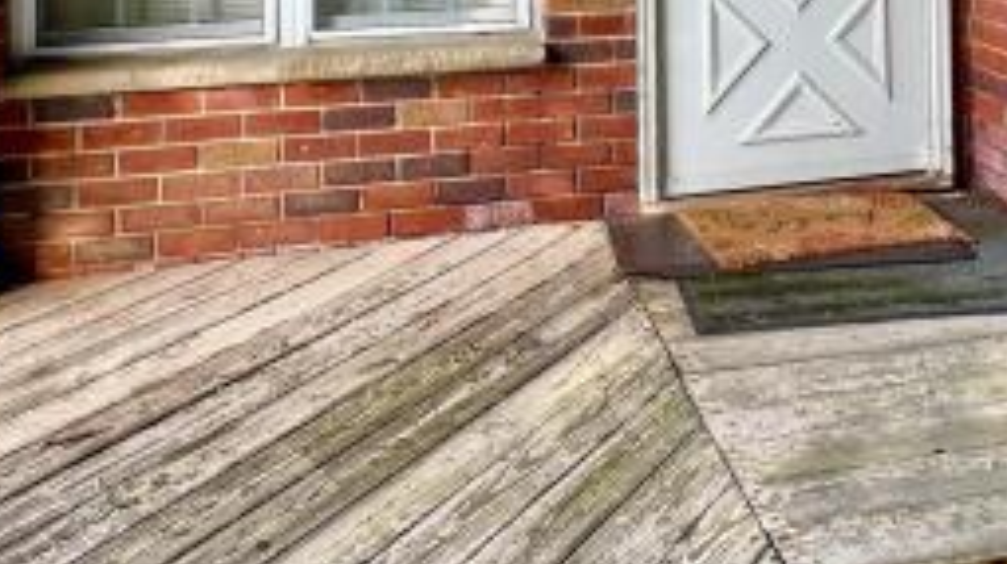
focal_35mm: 40
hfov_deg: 49.7
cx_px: 667
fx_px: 1067
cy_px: -177
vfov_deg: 25.4
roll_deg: +0.6
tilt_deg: -0.7
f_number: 1.8
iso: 50
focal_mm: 1.57
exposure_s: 1/99
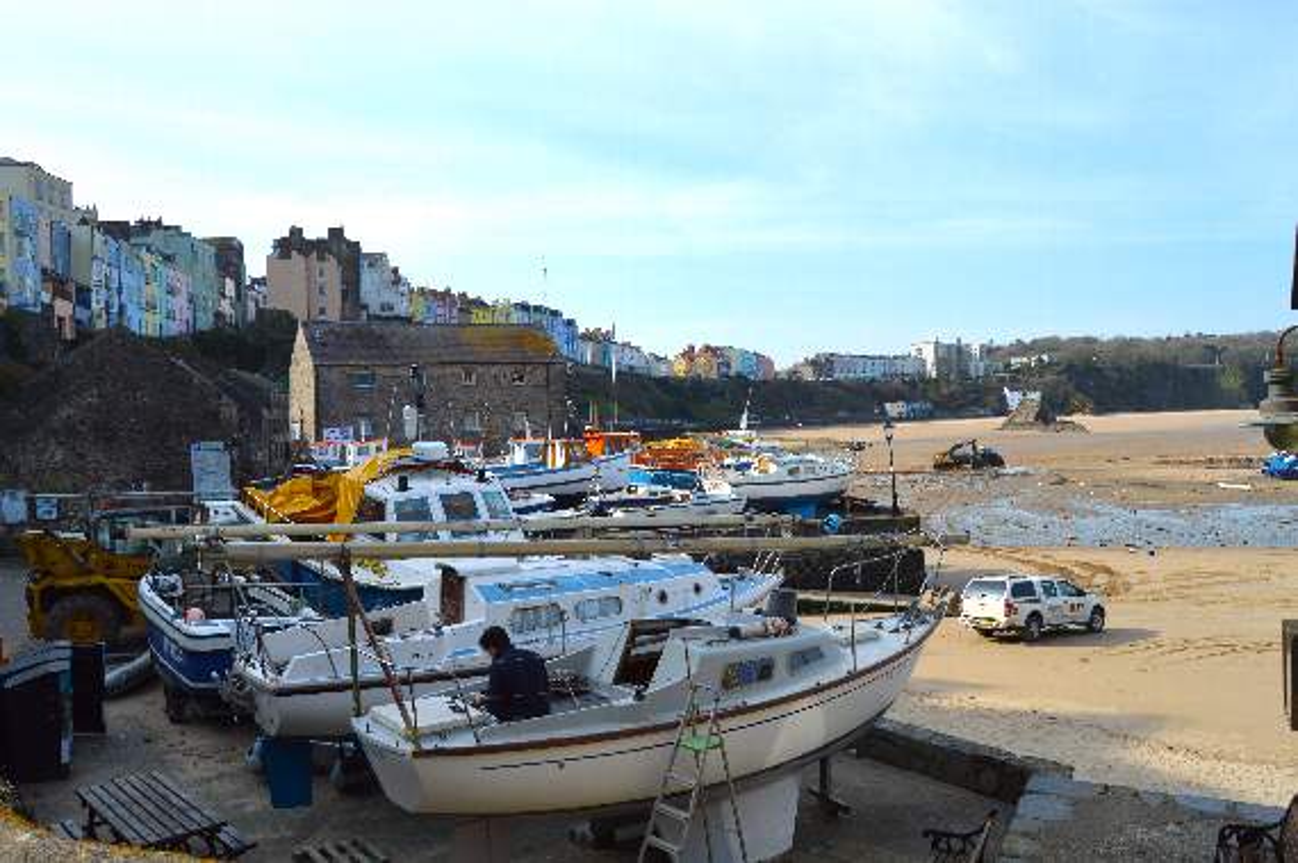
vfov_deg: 47.9
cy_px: 432
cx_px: 649
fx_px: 973
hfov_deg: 67.4
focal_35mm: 27
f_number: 8
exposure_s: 1/250
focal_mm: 18
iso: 100
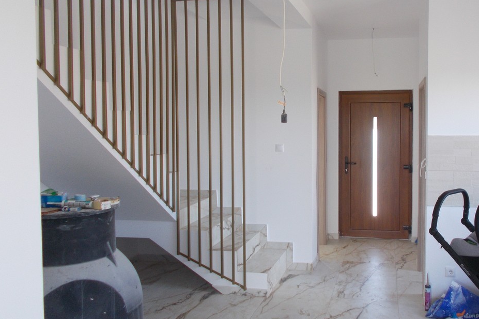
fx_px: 466
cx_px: 301
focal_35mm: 35
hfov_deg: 53.8
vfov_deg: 37.8
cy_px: 149
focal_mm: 4.6
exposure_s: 1/25
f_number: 3.2
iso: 125
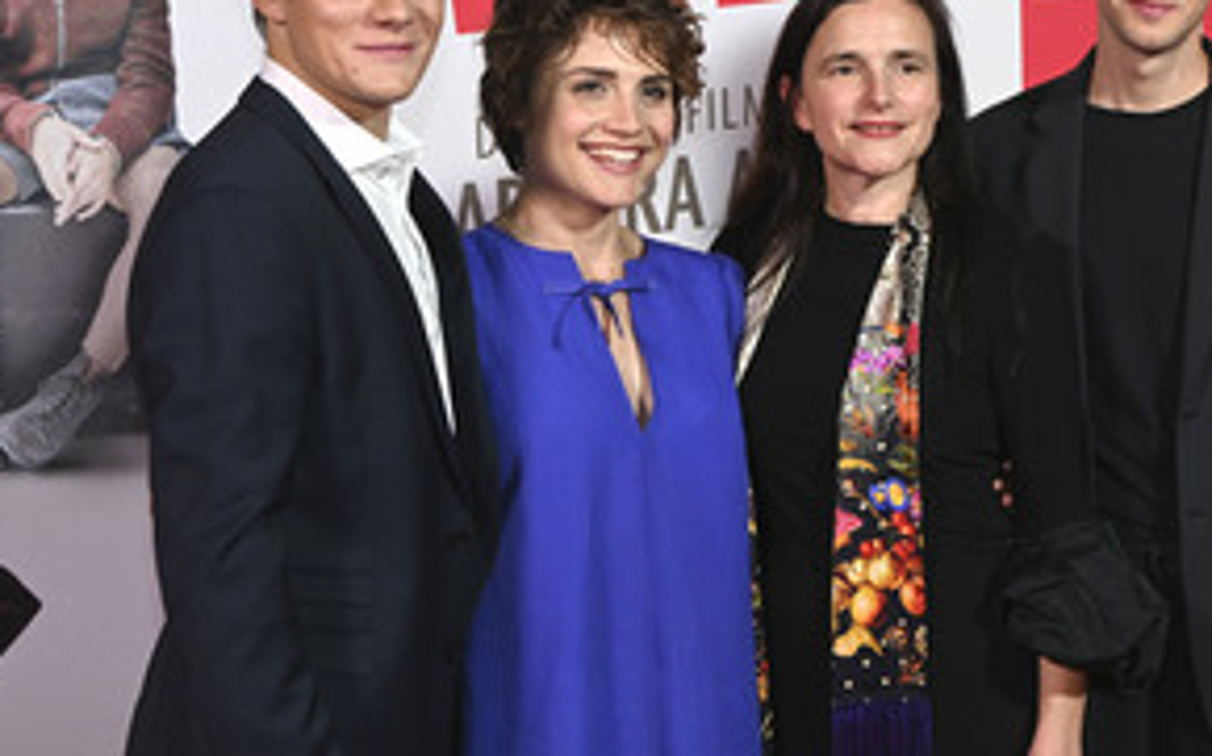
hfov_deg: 26.9
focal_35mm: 76
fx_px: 2509
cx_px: 880
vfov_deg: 17.1
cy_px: 380
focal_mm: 48
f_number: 7.1
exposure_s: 1/200
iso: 2000
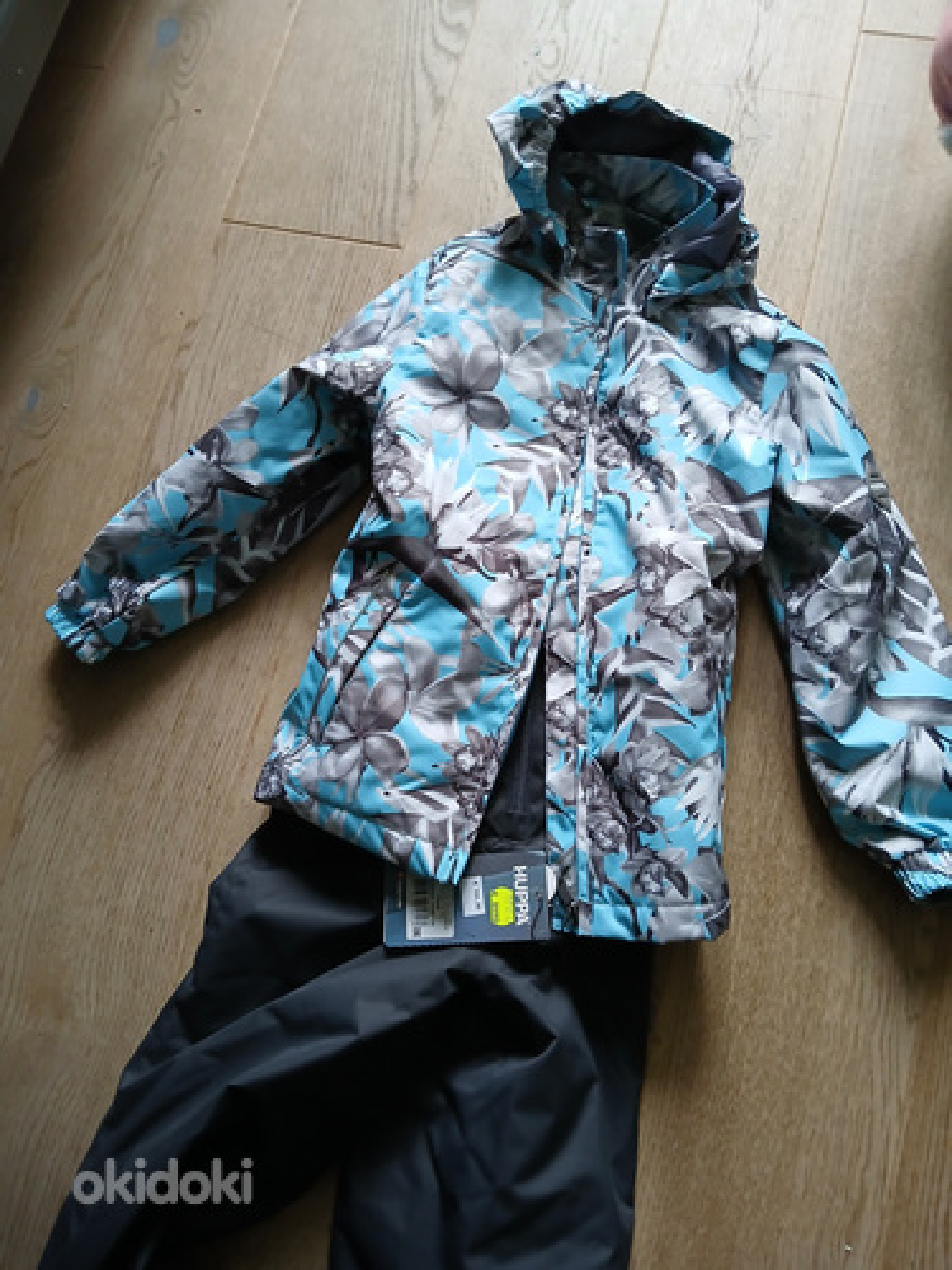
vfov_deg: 67.3
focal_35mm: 26
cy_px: 635
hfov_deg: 53.1
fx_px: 953
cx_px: 476
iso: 320
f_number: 1.8
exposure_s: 1/50
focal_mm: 3.98
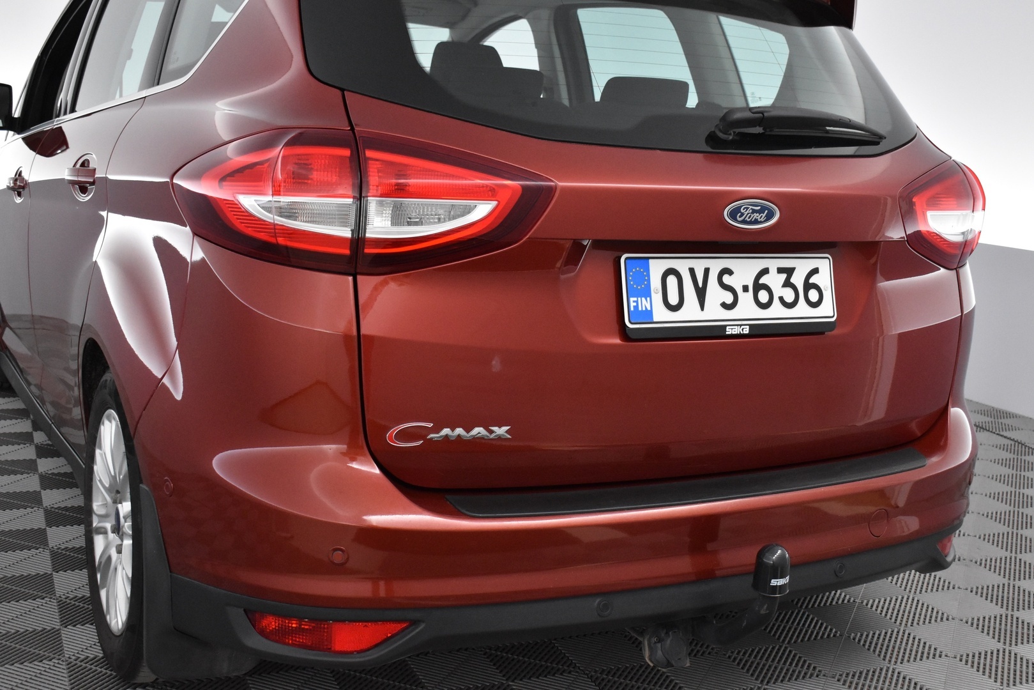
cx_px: 517
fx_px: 1250
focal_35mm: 44
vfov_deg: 30.9
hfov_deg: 45.0
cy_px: 345
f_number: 5.6
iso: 3200
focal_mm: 29
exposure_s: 1/125
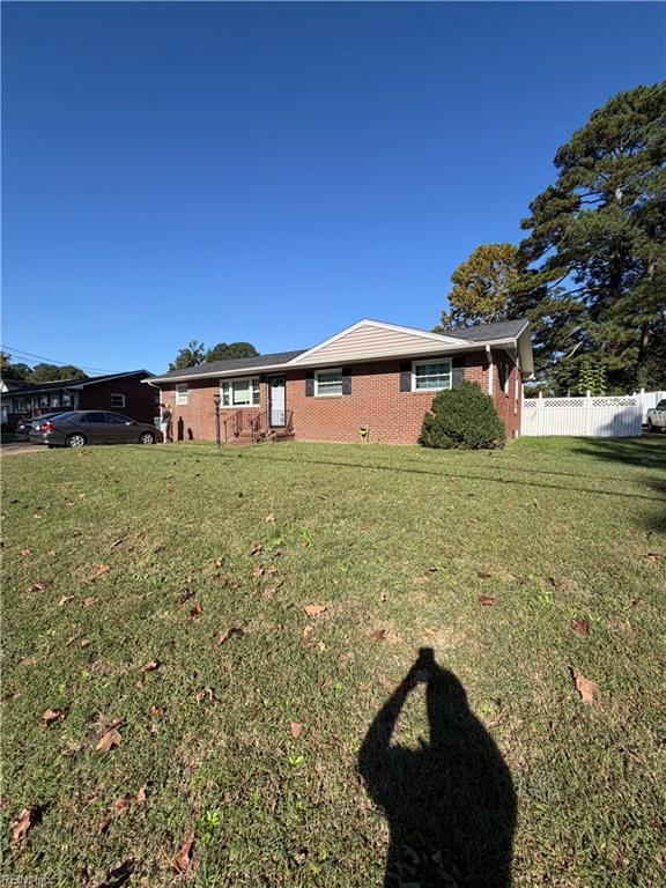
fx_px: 359
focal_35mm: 14
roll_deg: +0.3
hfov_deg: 85.7
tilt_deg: -4.1
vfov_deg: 102.1
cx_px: 333
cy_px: 444
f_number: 2.2
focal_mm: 2.22
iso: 25
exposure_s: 1/770
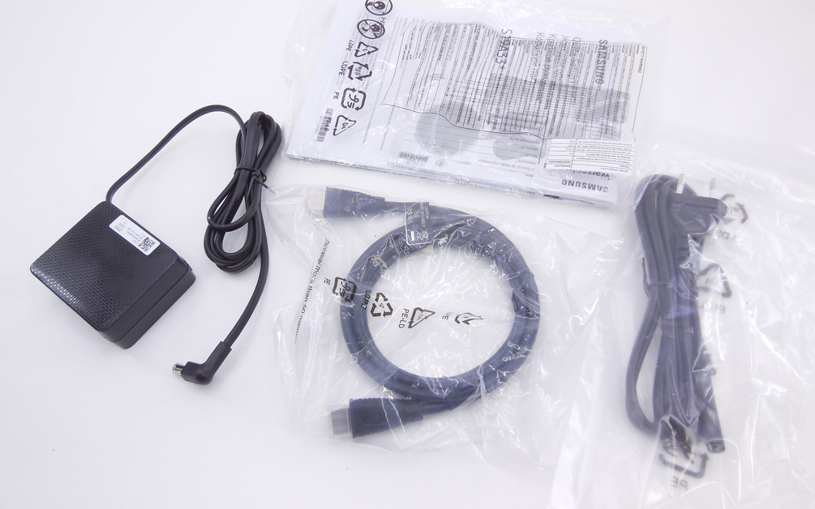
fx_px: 600
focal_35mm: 27
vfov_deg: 46.0
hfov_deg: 68.4
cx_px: 413
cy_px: 246
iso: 125
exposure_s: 1/80
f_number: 3.1
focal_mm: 4.5
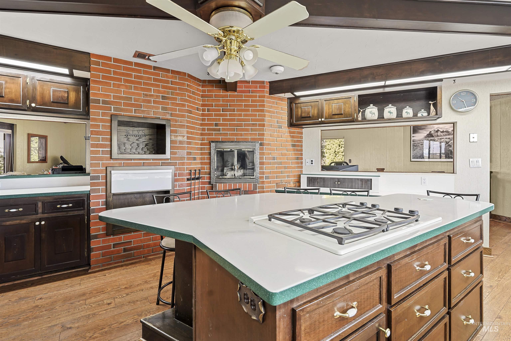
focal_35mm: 16
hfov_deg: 96.7
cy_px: 170
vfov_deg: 73.7
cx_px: 256
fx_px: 227
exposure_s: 1/1.25
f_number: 7.1
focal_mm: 16
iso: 100
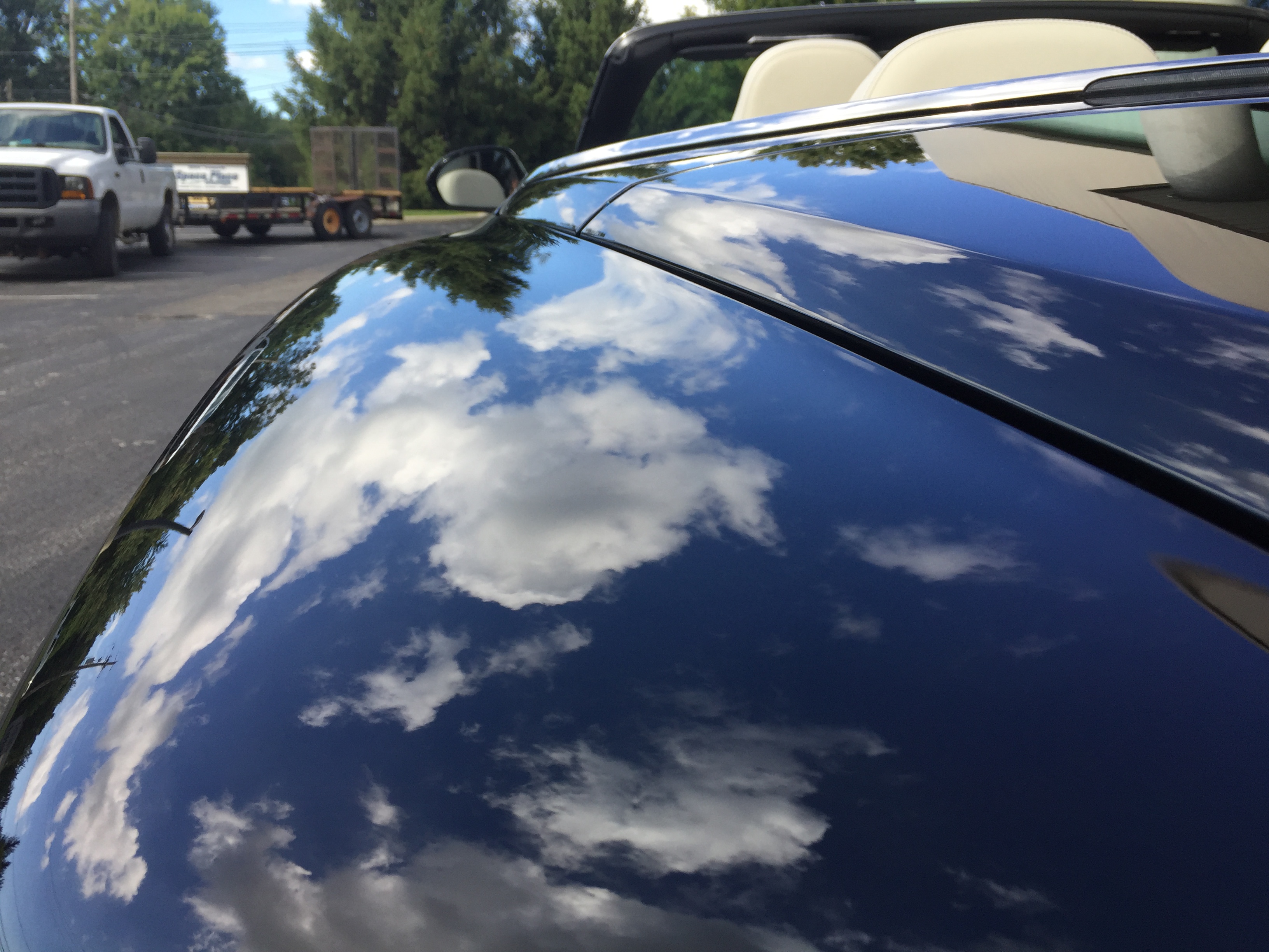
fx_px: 1063
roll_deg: -2.8
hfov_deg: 61.7
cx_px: 634
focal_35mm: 29
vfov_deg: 48.2
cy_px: 476
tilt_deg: -14.4
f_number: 2.2
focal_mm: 4.15
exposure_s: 1/618
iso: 32
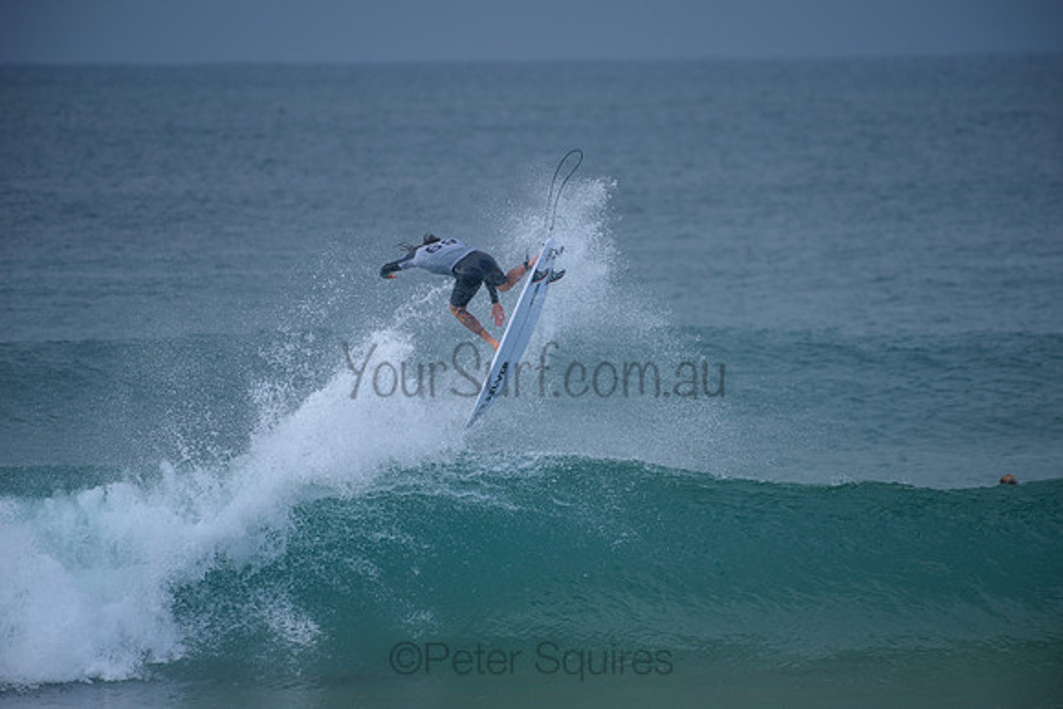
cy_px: 354
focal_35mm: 507
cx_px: 532
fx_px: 14979
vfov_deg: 2.7
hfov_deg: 4.1
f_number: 5.6
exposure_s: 1/800
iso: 180
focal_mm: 500
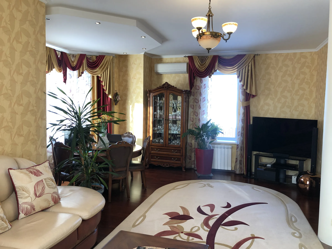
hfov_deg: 63.4
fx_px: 269
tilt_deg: -3.6
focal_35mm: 28
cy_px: 124
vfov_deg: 49.7
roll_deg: -1.4
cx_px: 166
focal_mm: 4
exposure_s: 1/50
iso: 25
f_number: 1.8
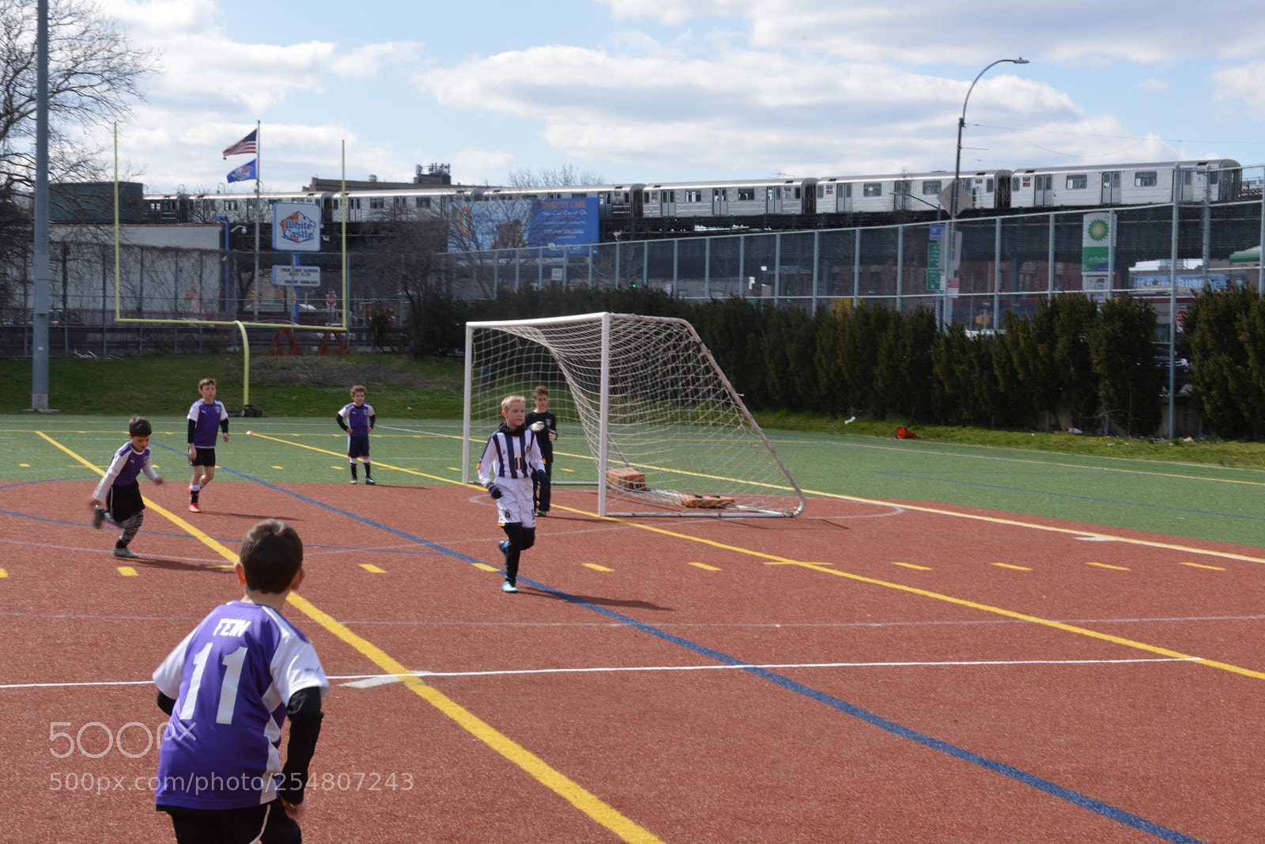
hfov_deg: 32.4
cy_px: 422
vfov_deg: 21.9
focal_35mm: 62
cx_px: 632
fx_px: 2179
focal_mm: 62
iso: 220
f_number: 22
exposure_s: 1/60
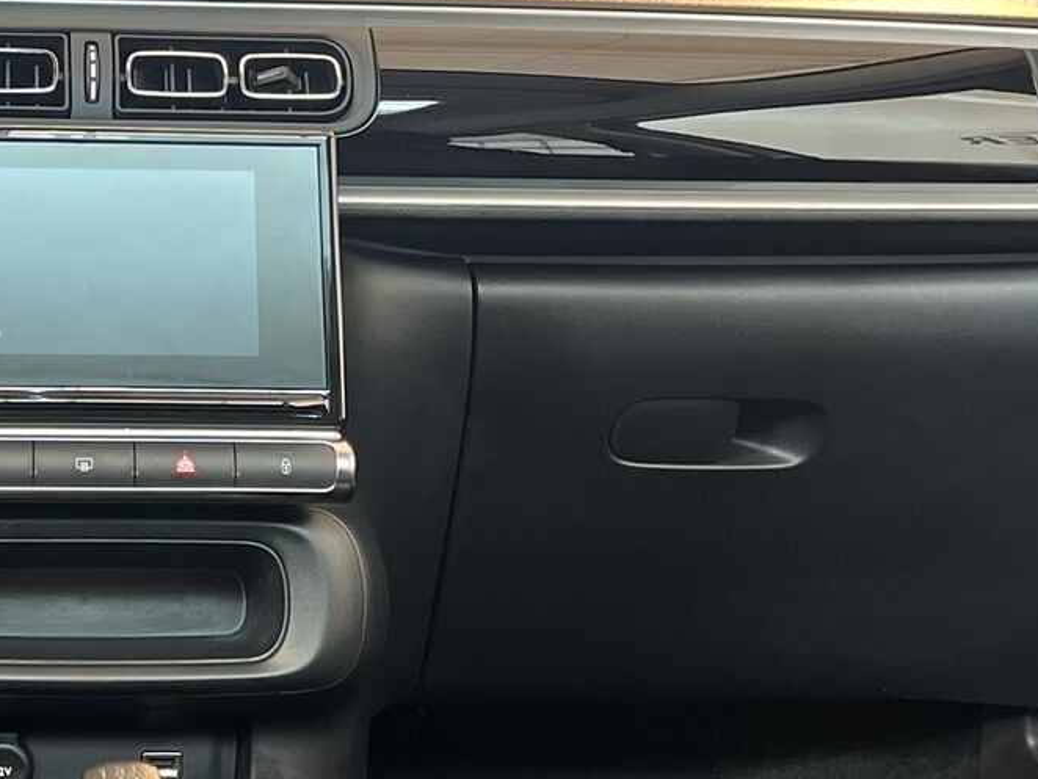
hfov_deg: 27.9
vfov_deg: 21.5
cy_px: 77
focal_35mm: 67
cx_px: 104
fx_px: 2010
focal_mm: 5.7
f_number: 1.5
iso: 400
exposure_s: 1/33
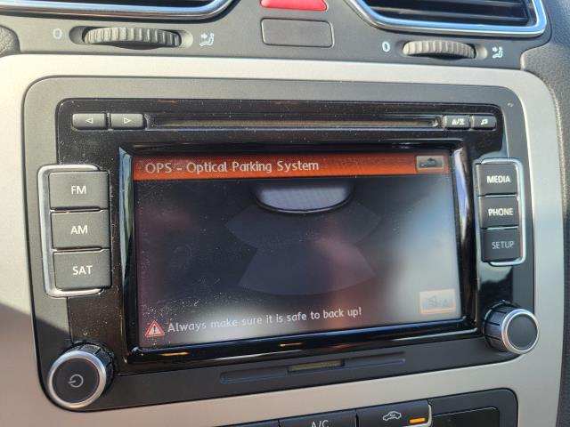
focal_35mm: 26
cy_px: 214
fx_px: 428
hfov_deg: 67.3
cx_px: 285
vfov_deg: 53.1
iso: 40
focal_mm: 5.4
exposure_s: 1/276
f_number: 1.8
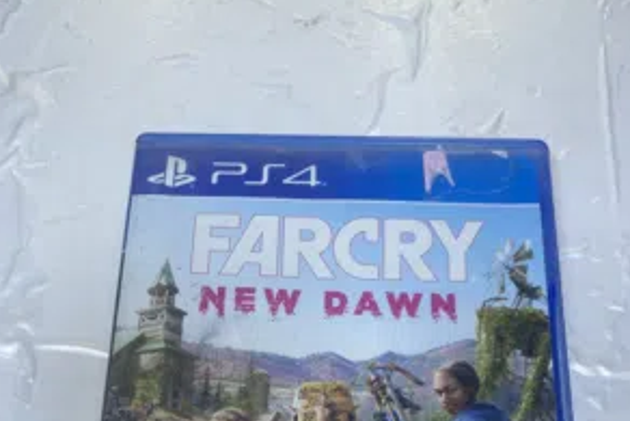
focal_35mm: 37
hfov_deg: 51.9
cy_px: 376
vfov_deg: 34.1
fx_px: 648
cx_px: 315
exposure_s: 1/158
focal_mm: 4.25
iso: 32
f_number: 1.8
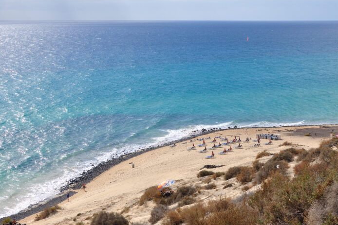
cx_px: 140
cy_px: 138
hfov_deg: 32.3
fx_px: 582
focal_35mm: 62
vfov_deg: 21.9
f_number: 10
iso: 200
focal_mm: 28
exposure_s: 1/320
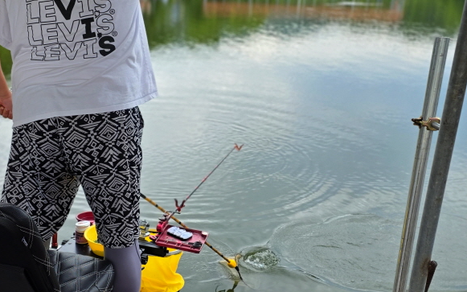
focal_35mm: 43
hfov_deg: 46.0
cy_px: 148
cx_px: 195
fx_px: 547
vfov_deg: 29.9
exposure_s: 1/359
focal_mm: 6.3
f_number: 1.7
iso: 32
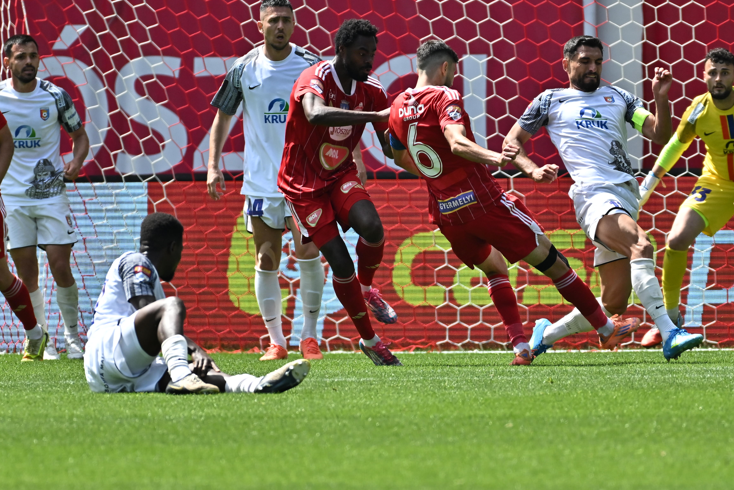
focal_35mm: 1072
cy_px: 243
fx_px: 21856
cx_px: 446
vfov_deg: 1.3
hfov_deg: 1.9
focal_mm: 600
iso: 400
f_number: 6.3
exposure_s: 1/1250
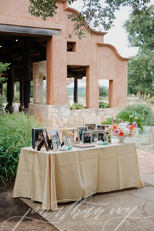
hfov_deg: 27.0
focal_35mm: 50
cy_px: 116
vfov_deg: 39.6
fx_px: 321
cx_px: 77
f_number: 2
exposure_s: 1/640
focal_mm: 50
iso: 100
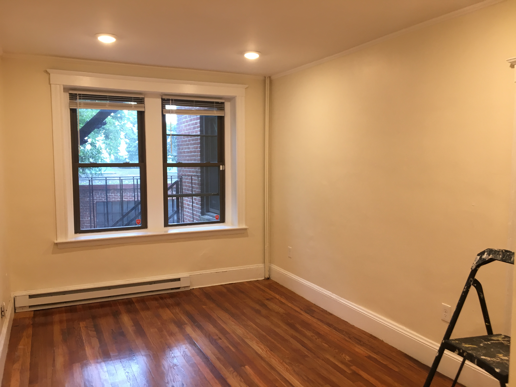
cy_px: 194
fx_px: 432
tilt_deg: -6.0
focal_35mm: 29
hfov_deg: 61.7
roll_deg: -0.4
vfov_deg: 48.2
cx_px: 258
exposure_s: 1/30
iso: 50
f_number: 2.2
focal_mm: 4.15
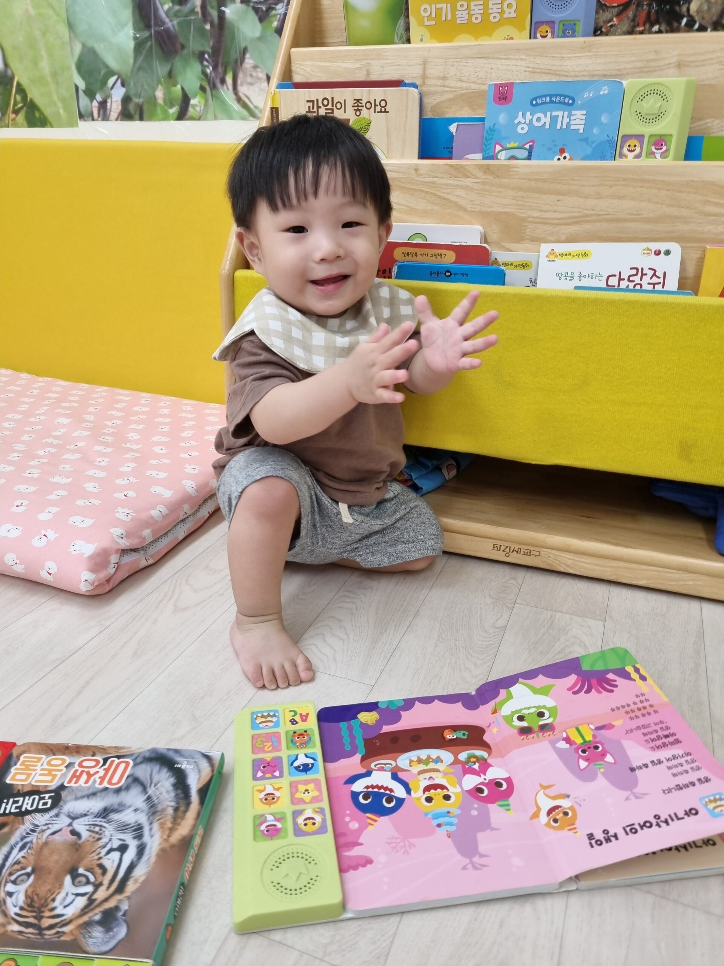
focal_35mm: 26
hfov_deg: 53.1
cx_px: 362
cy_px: 483
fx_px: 725
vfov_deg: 67.3
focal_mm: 5.4
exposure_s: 1/120
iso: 125
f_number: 1.8
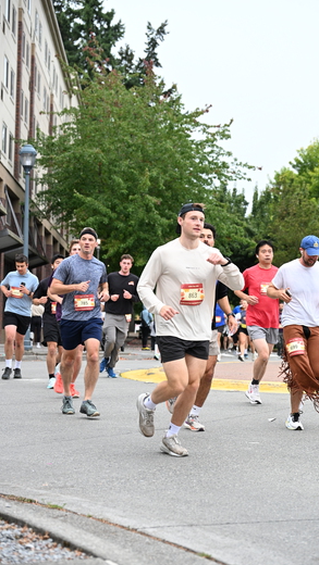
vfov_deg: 29.3
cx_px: 195
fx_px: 1081
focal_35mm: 72
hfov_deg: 16.8
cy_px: 279
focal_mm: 65
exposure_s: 1/800
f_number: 4
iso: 1600
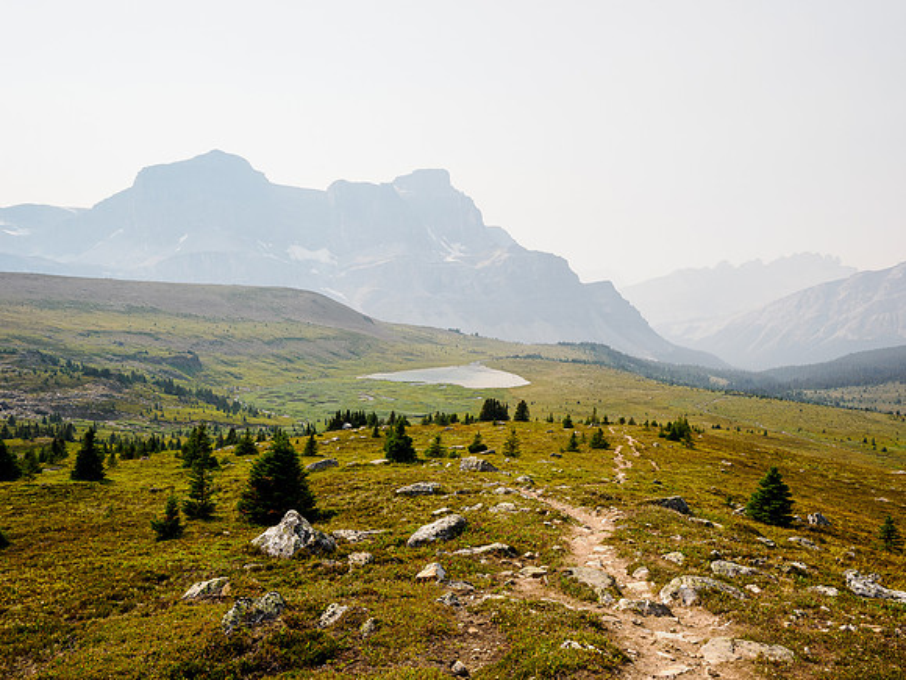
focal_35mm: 26
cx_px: 453
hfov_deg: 67.3
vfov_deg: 53.1
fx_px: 680
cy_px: 340
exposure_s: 1/200
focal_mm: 13
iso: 200
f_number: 8
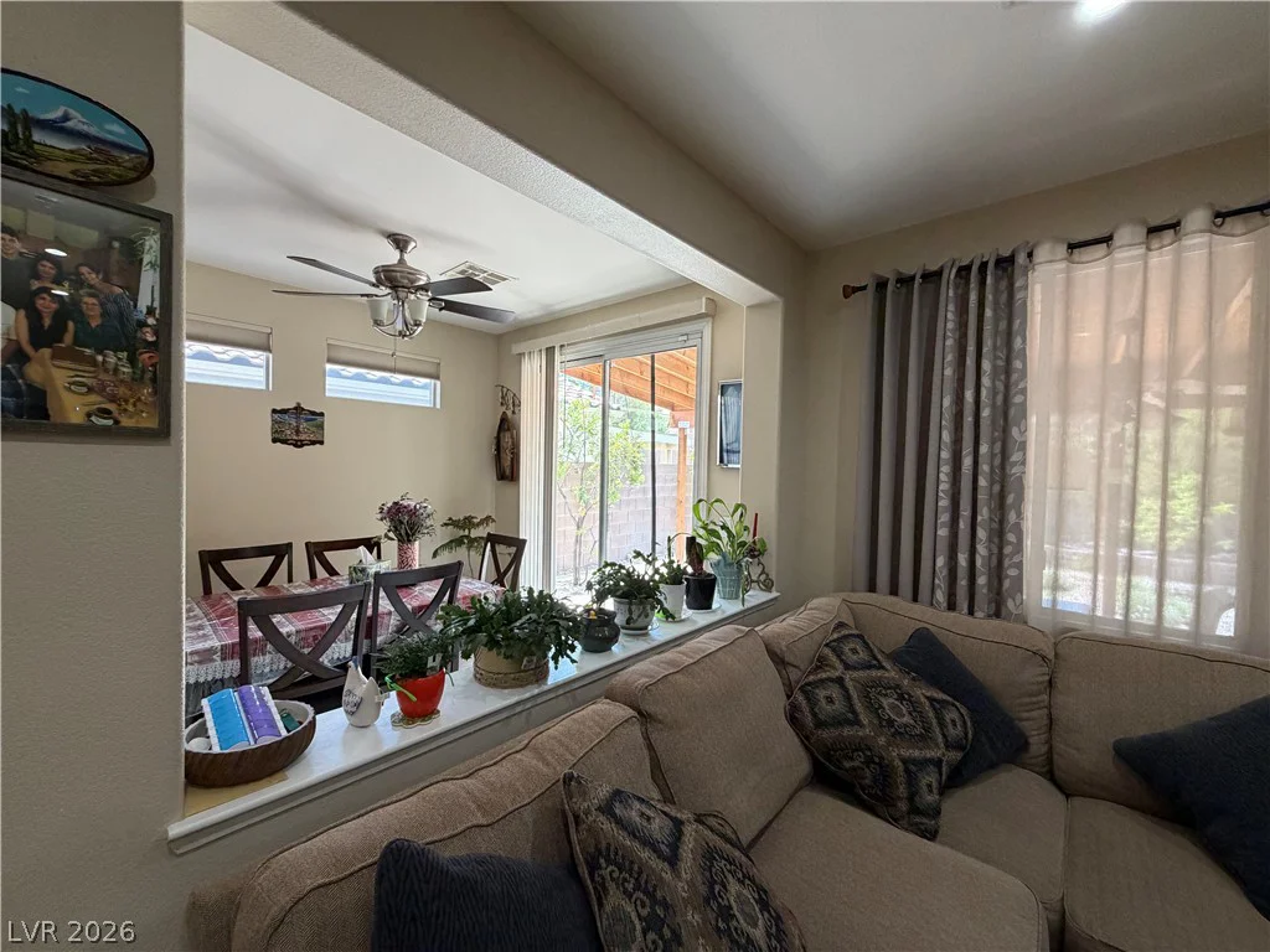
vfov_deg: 85.7
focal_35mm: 14
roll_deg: -0.9
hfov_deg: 102.1
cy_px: 476
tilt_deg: -1.2
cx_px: 635
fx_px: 514
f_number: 2.2
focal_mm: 2.22
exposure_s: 1/120
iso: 320
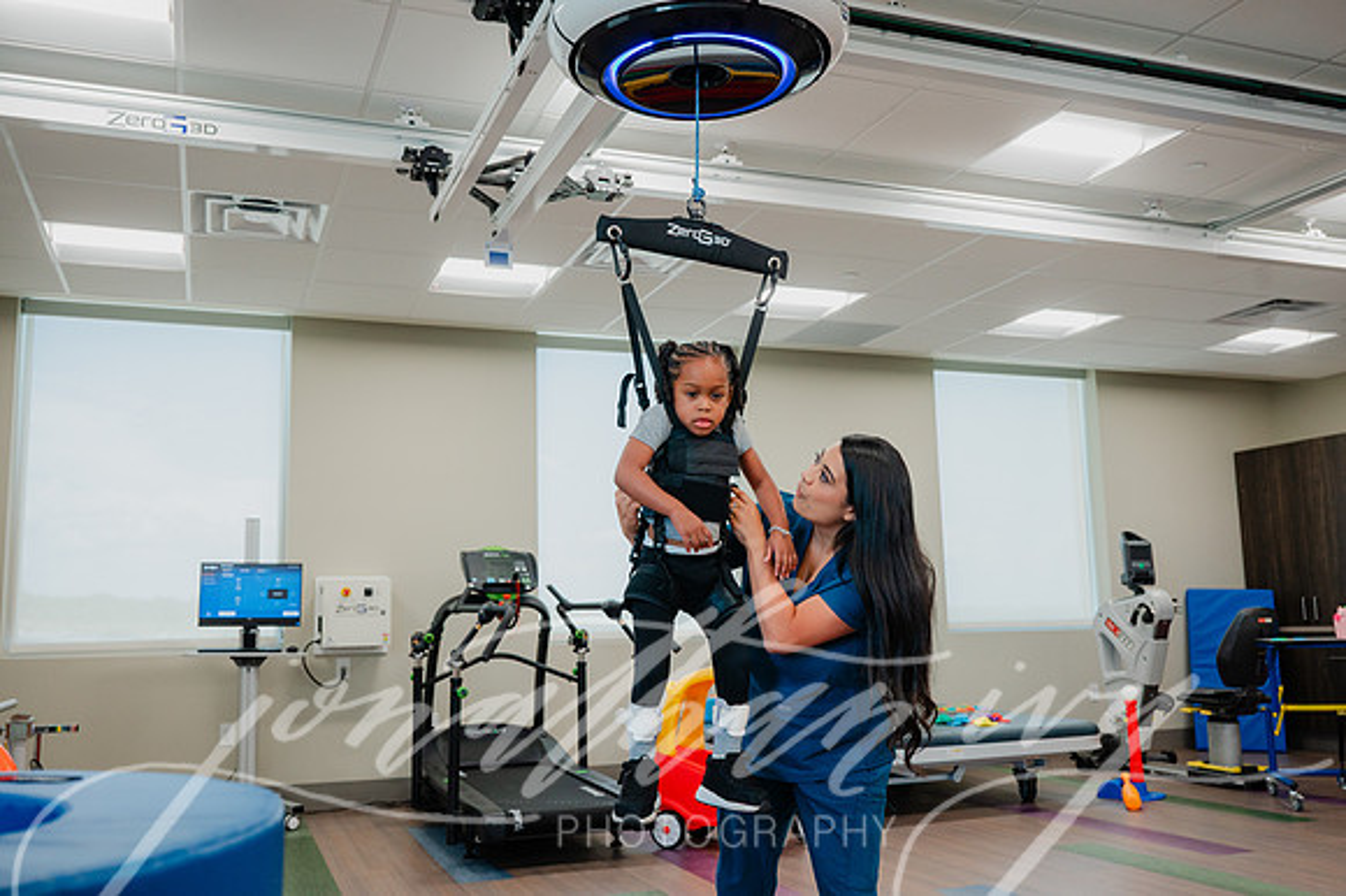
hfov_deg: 58.0
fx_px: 1214
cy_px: 448
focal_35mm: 32
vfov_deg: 40.5
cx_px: 673
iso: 1000
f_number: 4.5
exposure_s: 1/200
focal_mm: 32.5
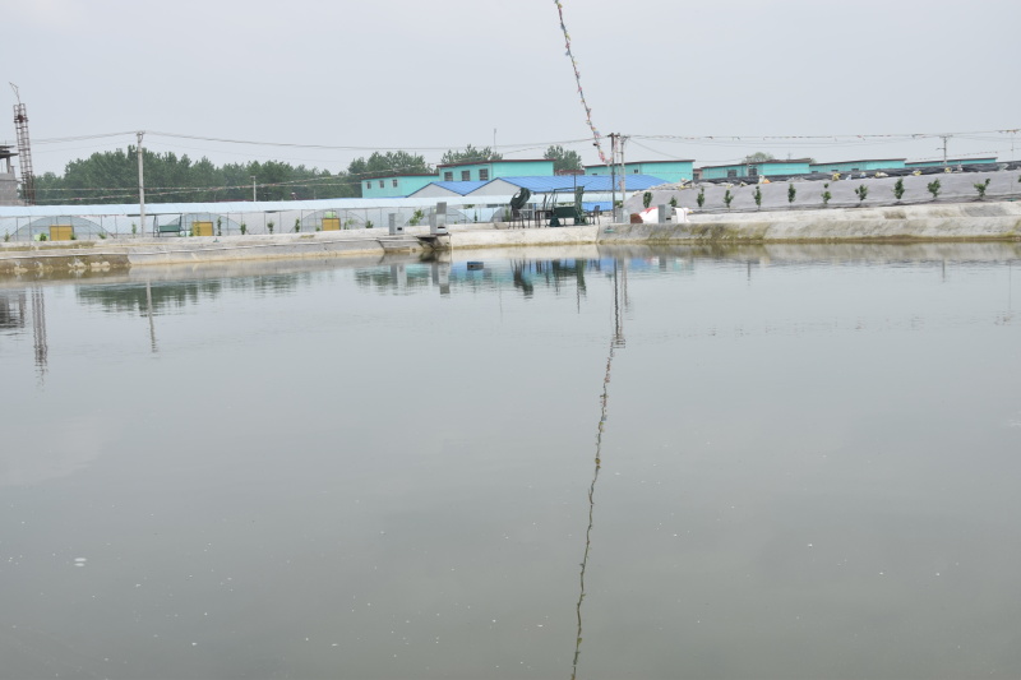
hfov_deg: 43.6
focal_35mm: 45
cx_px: 510
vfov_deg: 29.9
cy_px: 340
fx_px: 1276
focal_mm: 30
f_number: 9
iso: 100
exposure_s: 1/160
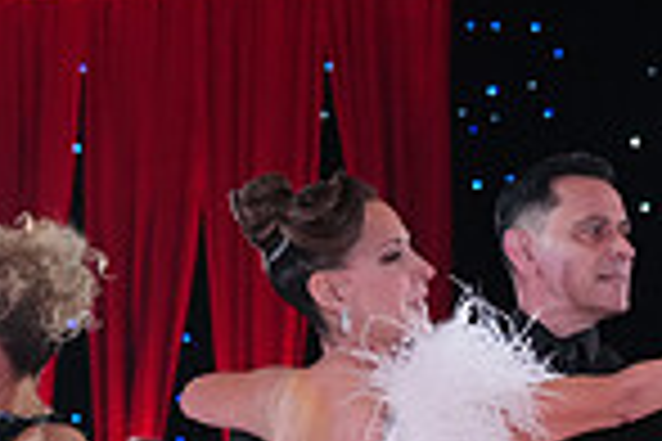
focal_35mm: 205
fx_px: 3769
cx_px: 608
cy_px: 664
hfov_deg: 10.0
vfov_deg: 6.6
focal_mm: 52
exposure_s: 1/400
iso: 3200
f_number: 4
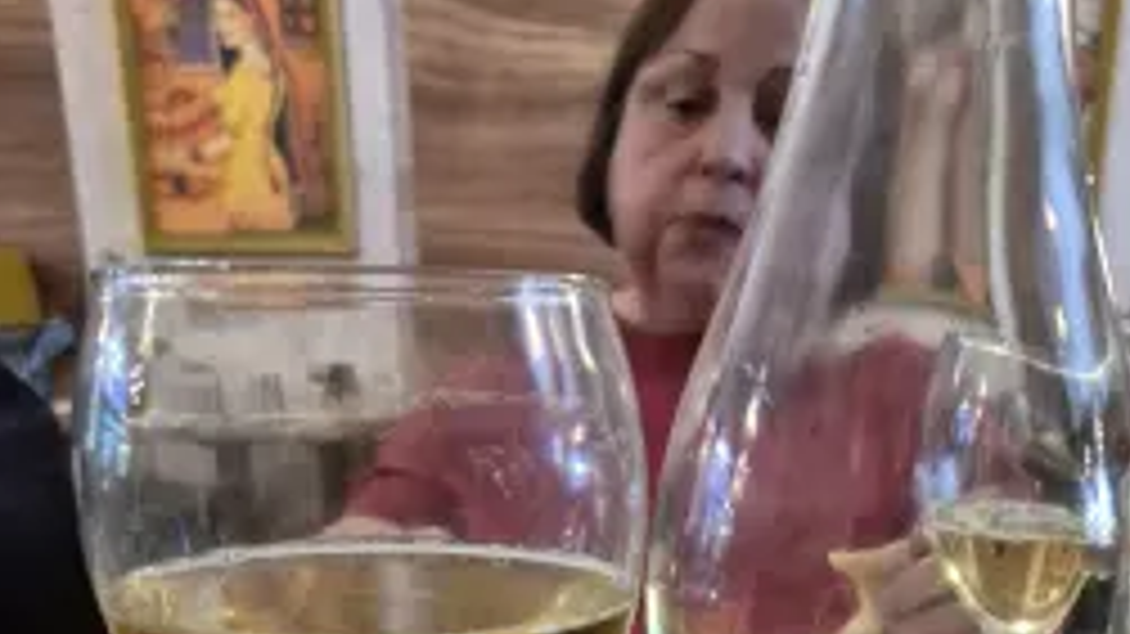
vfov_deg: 25.3
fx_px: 1198
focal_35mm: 40
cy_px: 841
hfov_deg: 50.3
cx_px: 657
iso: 1600
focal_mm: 5.4
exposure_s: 1/40
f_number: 1.8
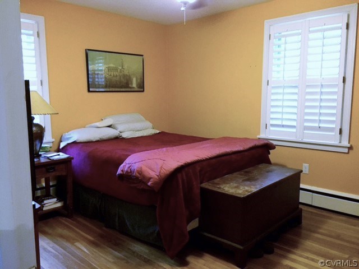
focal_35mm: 29
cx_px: 180
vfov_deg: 48.2
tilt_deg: -7.0
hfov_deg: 61.7
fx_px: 301
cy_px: 134
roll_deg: +0.0
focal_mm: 4.15
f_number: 2.2
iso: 250
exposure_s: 1/20
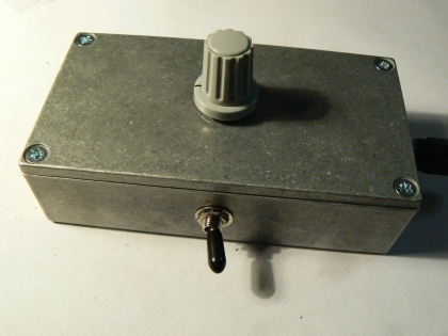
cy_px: 168
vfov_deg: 39.7
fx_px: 466
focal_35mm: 36
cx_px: 224
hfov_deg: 51.4
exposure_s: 1/80
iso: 400
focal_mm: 6
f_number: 4
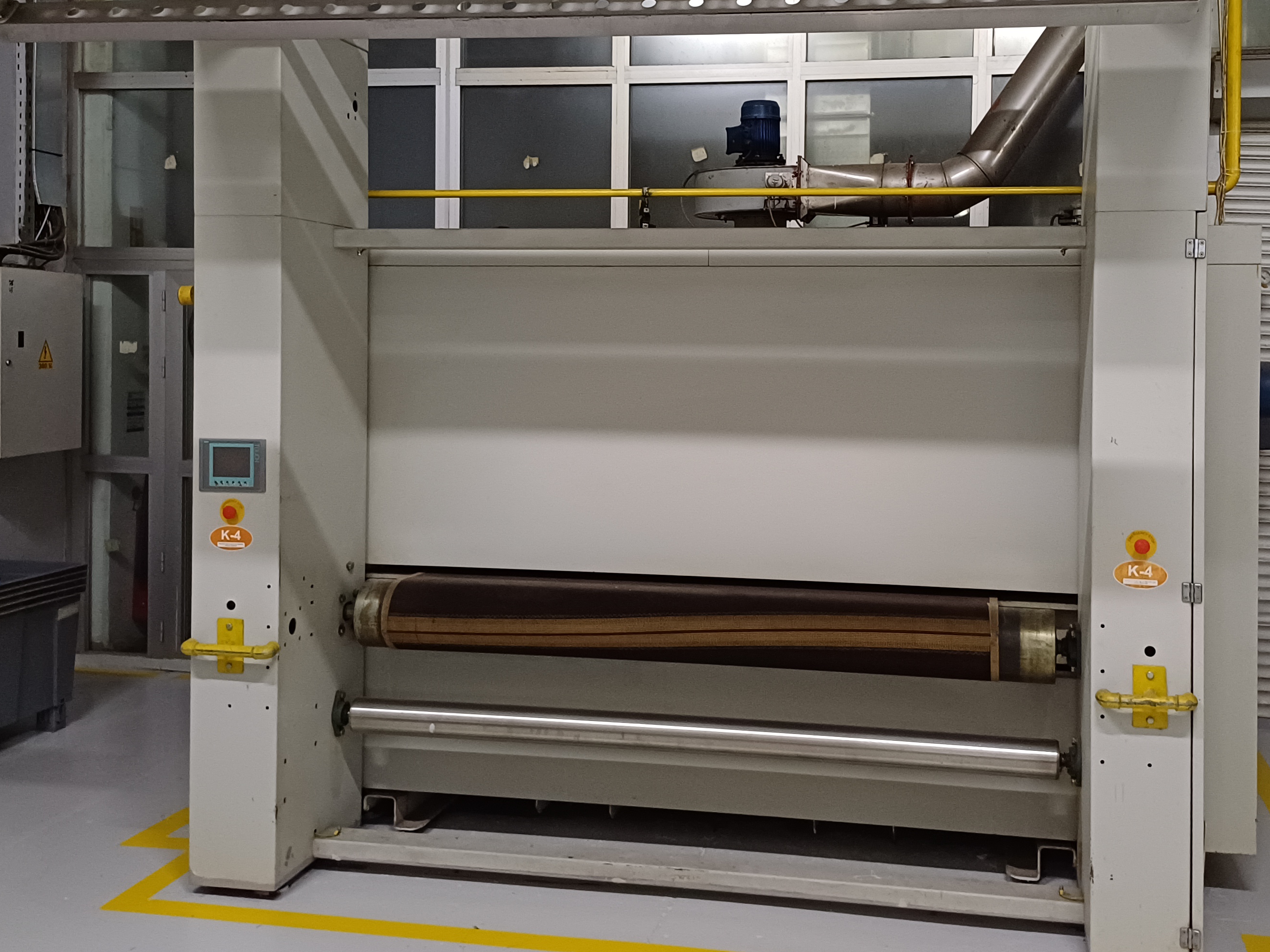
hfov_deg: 48.7
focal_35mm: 38
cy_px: 354
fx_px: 1394
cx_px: 755
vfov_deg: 37.5
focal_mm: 4.65
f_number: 1.8
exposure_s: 1/25
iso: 500
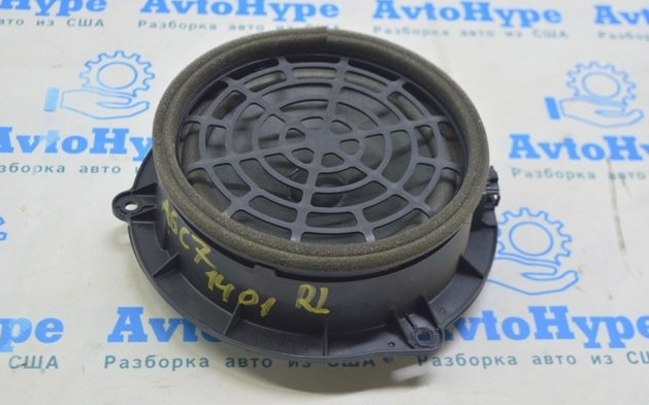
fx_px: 1043
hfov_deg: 34.5
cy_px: 202
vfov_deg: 22.0
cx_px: 321
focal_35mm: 59
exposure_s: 1/20
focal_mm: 38
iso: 400
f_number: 5.6
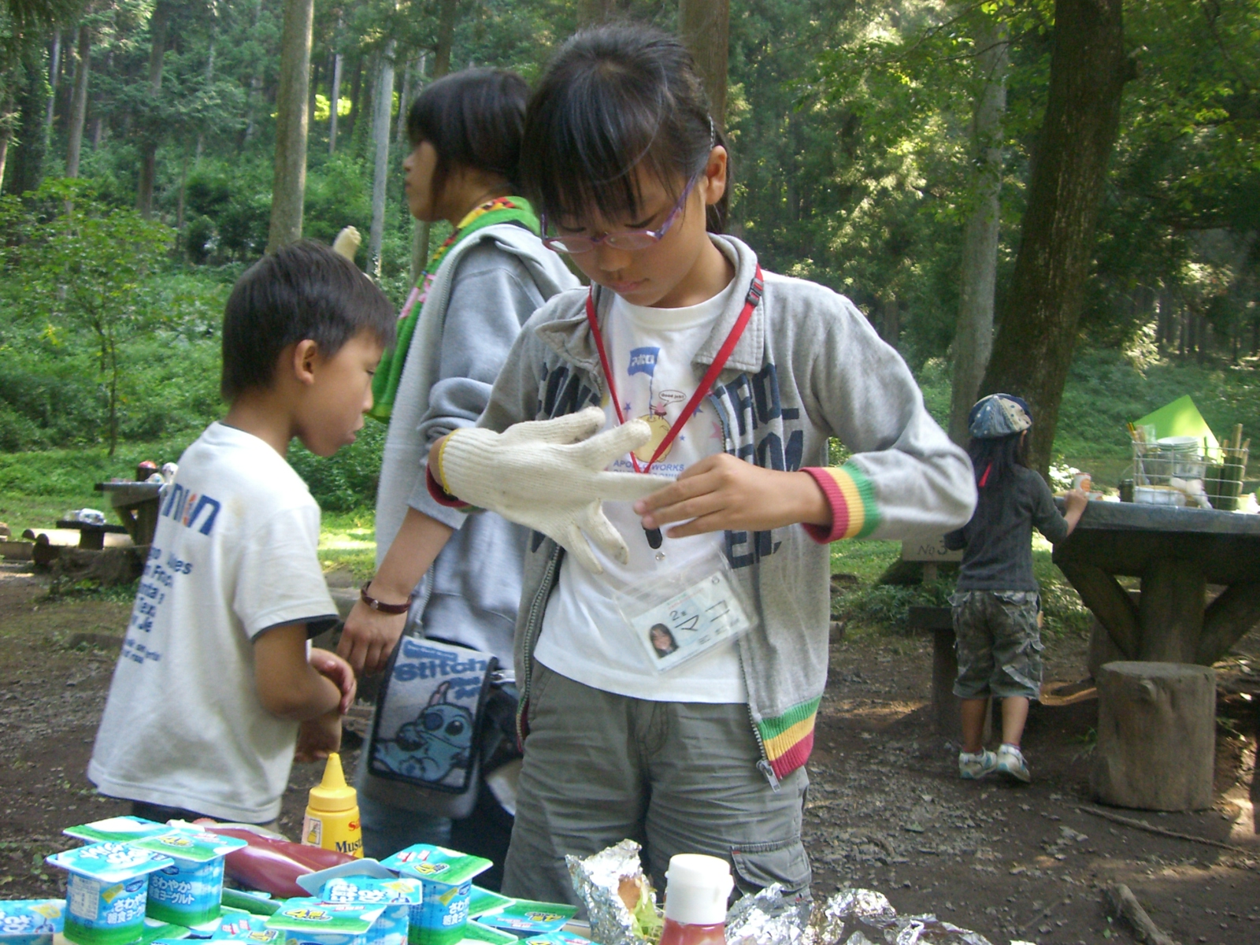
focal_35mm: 38
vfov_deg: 37.7
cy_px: 472
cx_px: 630
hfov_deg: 49.0
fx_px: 1383
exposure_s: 1/100
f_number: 2.7
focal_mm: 6.2
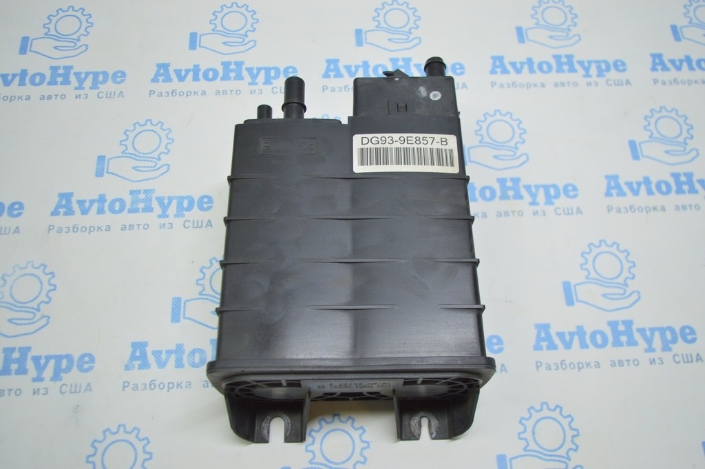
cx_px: 352
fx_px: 646
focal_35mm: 33
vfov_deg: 39.9
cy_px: 234
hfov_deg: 57.3
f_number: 3.8
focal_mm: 22
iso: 400
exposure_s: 1/60
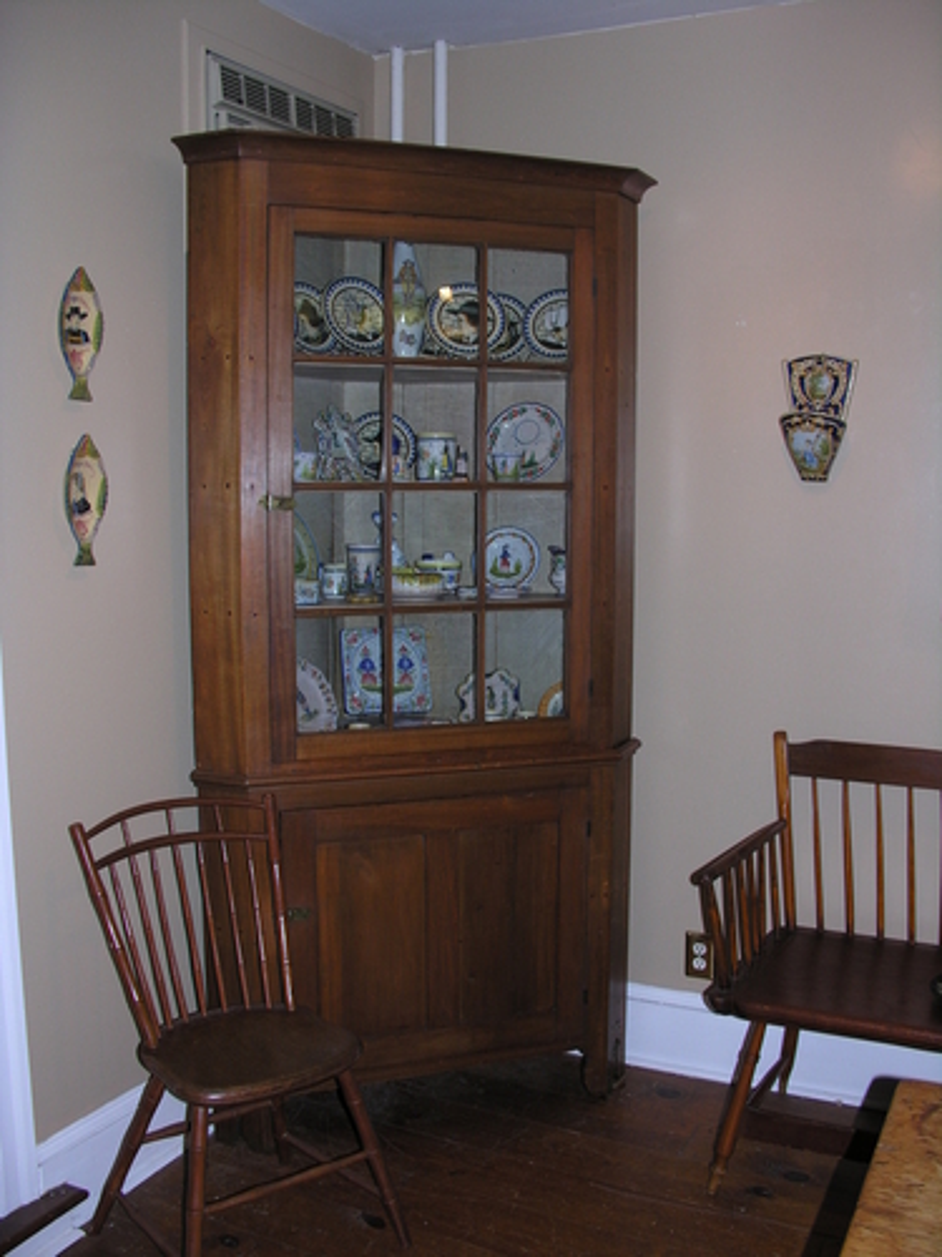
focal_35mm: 35
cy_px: 628
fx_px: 1270
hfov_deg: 40.7
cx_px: 471
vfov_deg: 52.6
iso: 50
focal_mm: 8.9
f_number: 2.8
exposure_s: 1/60.1
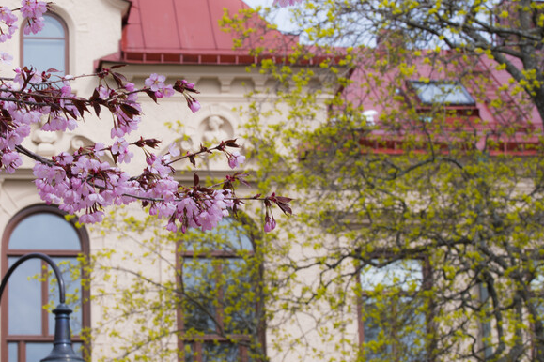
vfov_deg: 9.8
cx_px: 187
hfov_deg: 14.6
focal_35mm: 140
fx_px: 2115
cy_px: 167
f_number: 18
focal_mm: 90
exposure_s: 1/80
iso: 100
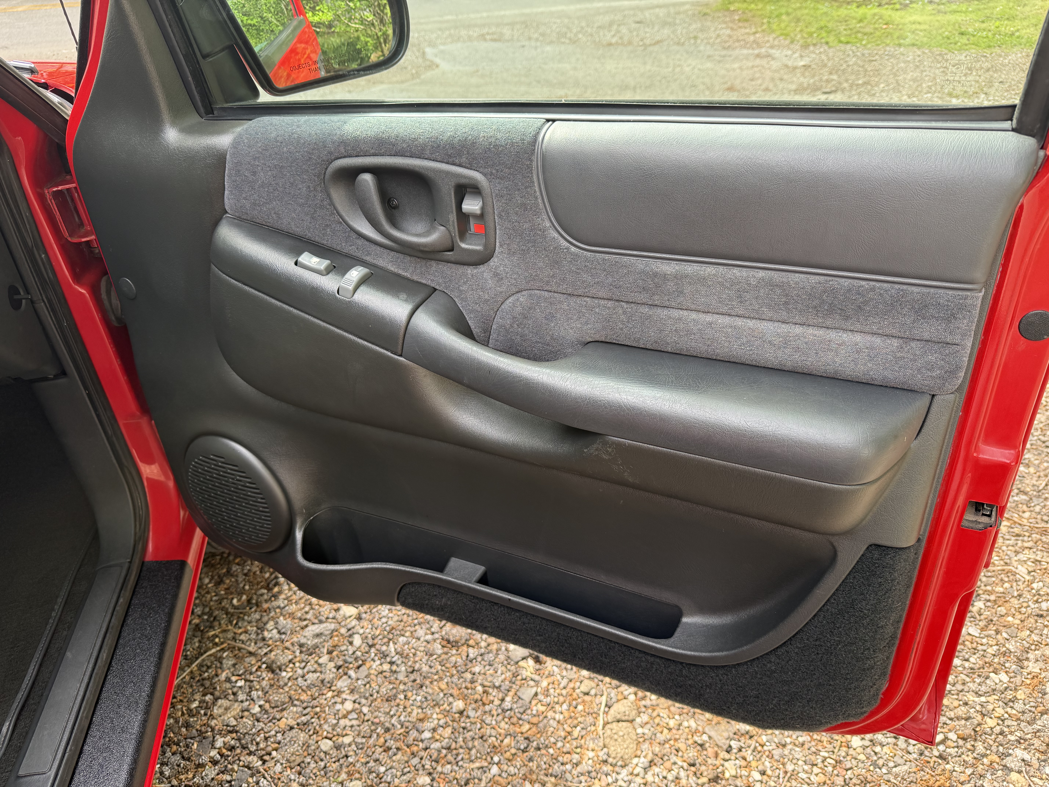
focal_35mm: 24
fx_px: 727
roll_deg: +0.9
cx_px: 524
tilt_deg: -37.6
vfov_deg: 56.8
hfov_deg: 71.6
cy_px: 394
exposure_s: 1/158
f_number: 1.78
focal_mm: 6.76
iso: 80
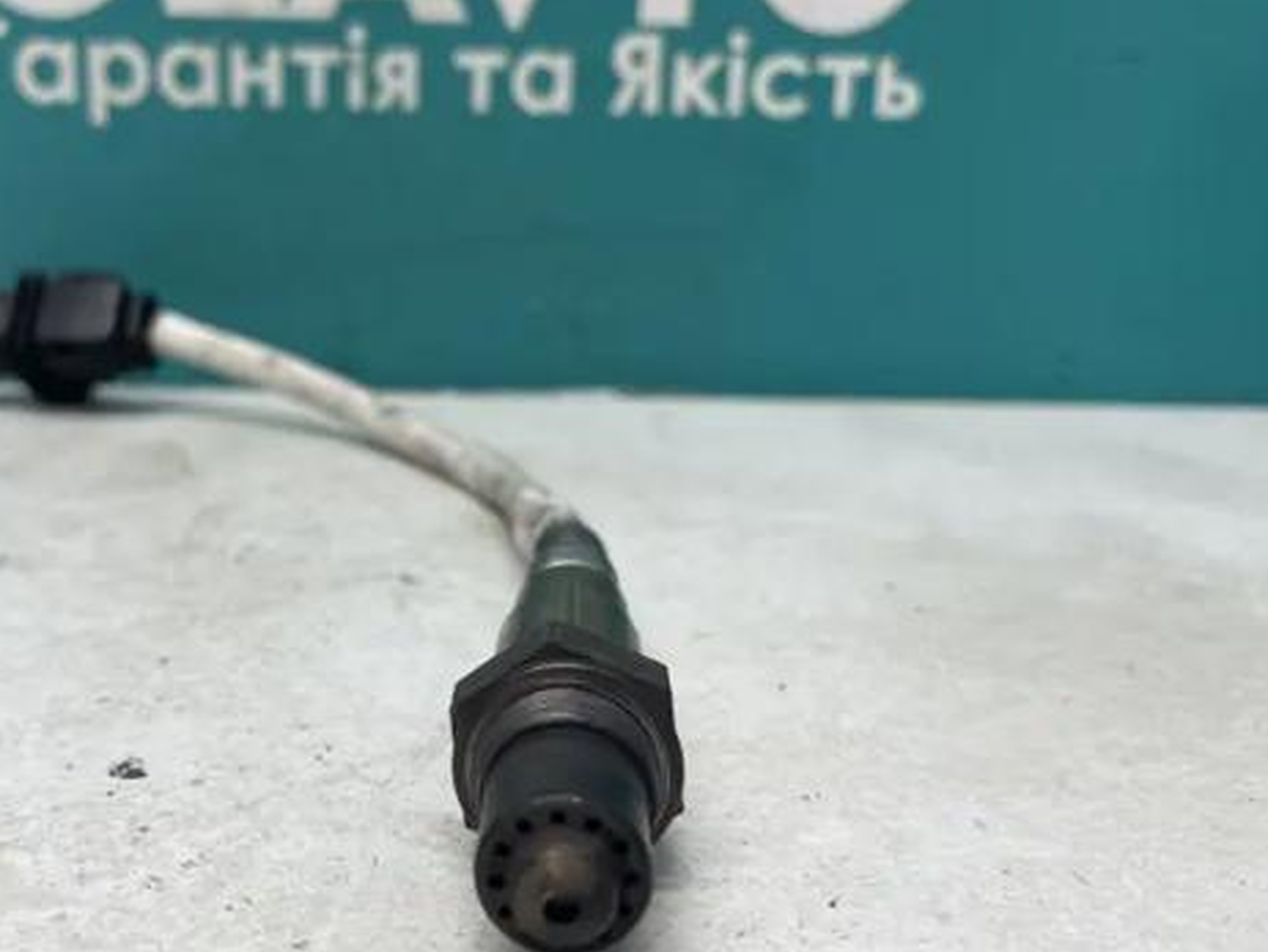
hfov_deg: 50.3
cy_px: 516
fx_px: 1319
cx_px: 414
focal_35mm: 36
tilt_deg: -13.5
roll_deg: -0.1
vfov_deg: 39.7
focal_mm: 4.2
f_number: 1.6
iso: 64
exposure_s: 1/100
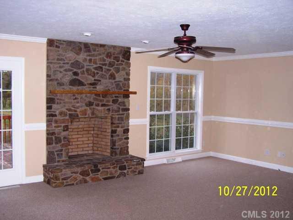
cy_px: 110
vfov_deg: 37.7
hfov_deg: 49.0
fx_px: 322
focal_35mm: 38
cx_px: 146
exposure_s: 1/60
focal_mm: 6.3
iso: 140
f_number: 2.8
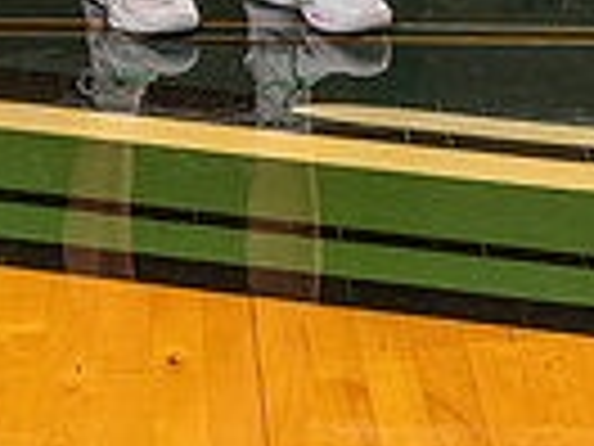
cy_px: -545
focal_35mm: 154
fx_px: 2643
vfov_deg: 8.9
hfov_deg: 12.8
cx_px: 135
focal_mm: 47
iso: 640
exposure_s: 1/250
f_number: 11
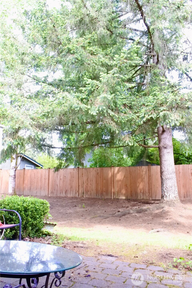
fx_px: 216
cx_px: 96
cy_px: 144
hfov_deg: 47.9
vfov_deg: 67.4
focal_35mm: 27
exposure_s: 1/125
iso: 1600
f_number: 2.8
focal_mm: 10
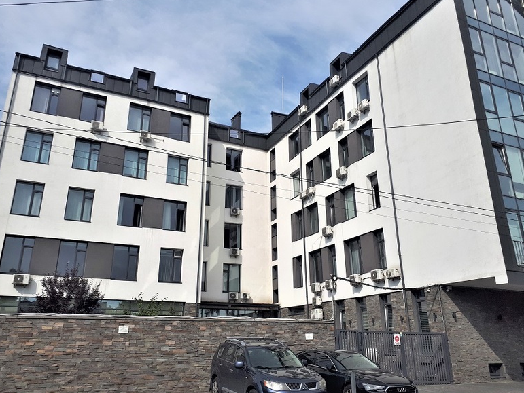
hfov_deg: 63.4
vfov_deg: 49.8
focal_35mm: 28
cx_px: 263
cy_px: 190
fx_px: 424
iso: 40
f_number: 1.9
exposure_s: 1/2551
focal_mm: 3.6
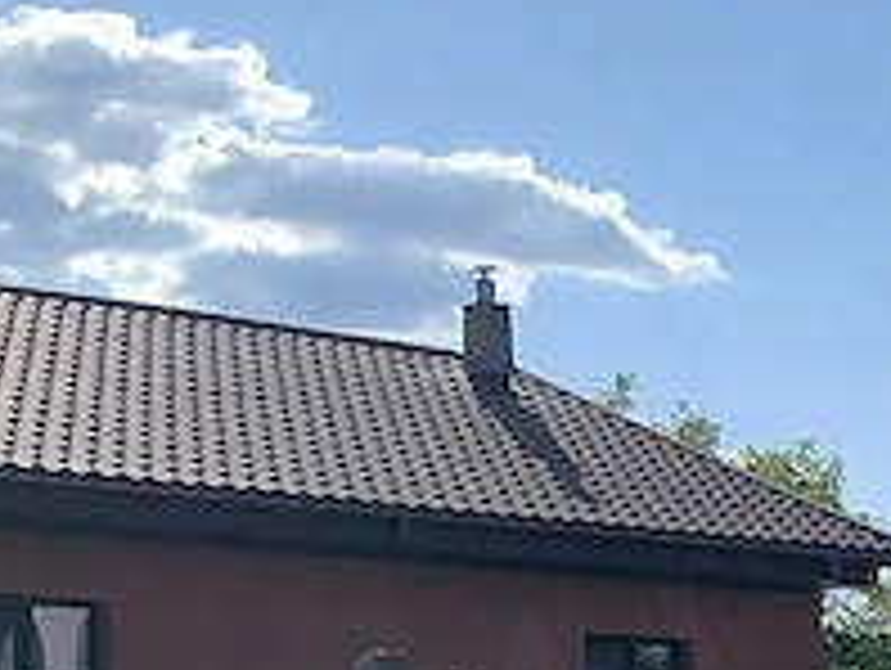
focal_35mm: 126
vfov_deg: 11.4
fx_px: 3247
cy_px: 908
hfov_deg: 15.3
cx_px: 900
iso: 50
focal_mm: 4.69
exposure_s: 1/4472
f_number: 1.8
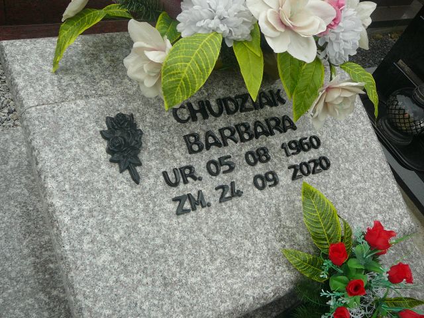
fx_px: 429
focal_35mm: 35
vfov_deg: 40.7
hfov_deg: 52.6
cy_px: 159
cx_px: 212
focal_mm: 5.2
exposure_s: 1/160
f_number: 2.8
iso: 80
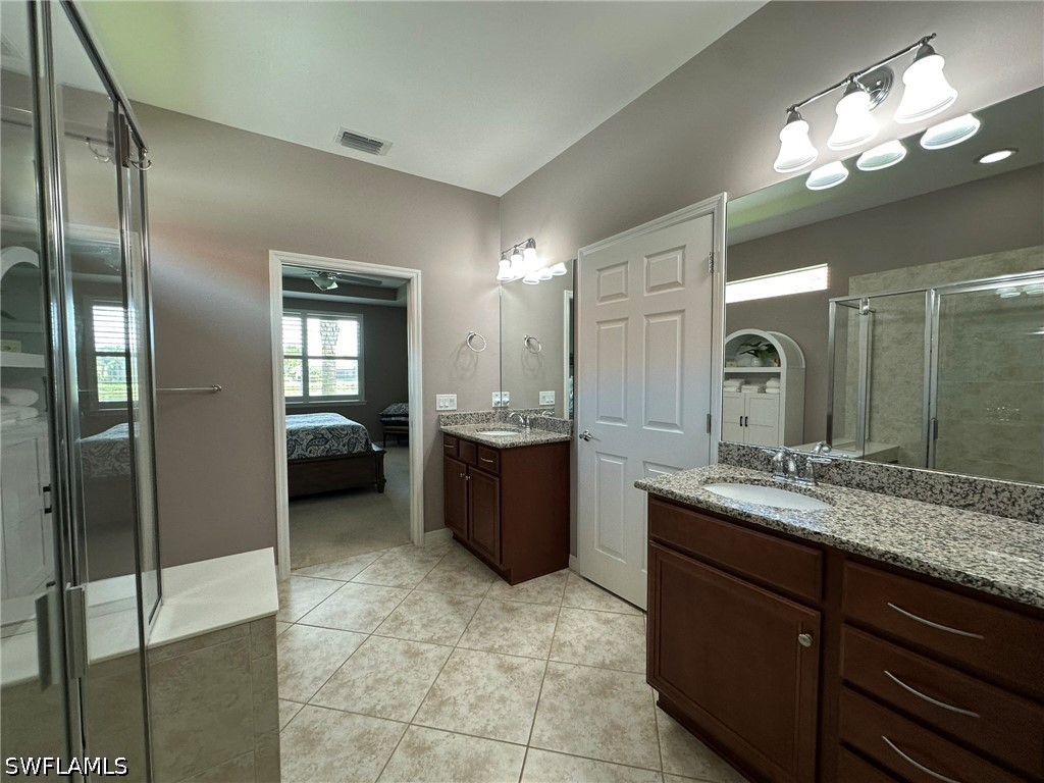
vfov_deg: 85.7
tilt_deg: -2.1
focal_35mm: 14
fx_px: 422
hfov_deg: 102.1
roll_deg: +0.1
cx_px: 522
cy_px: 392
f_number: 2.2
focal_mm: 2.22
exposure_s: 1/120
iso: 160
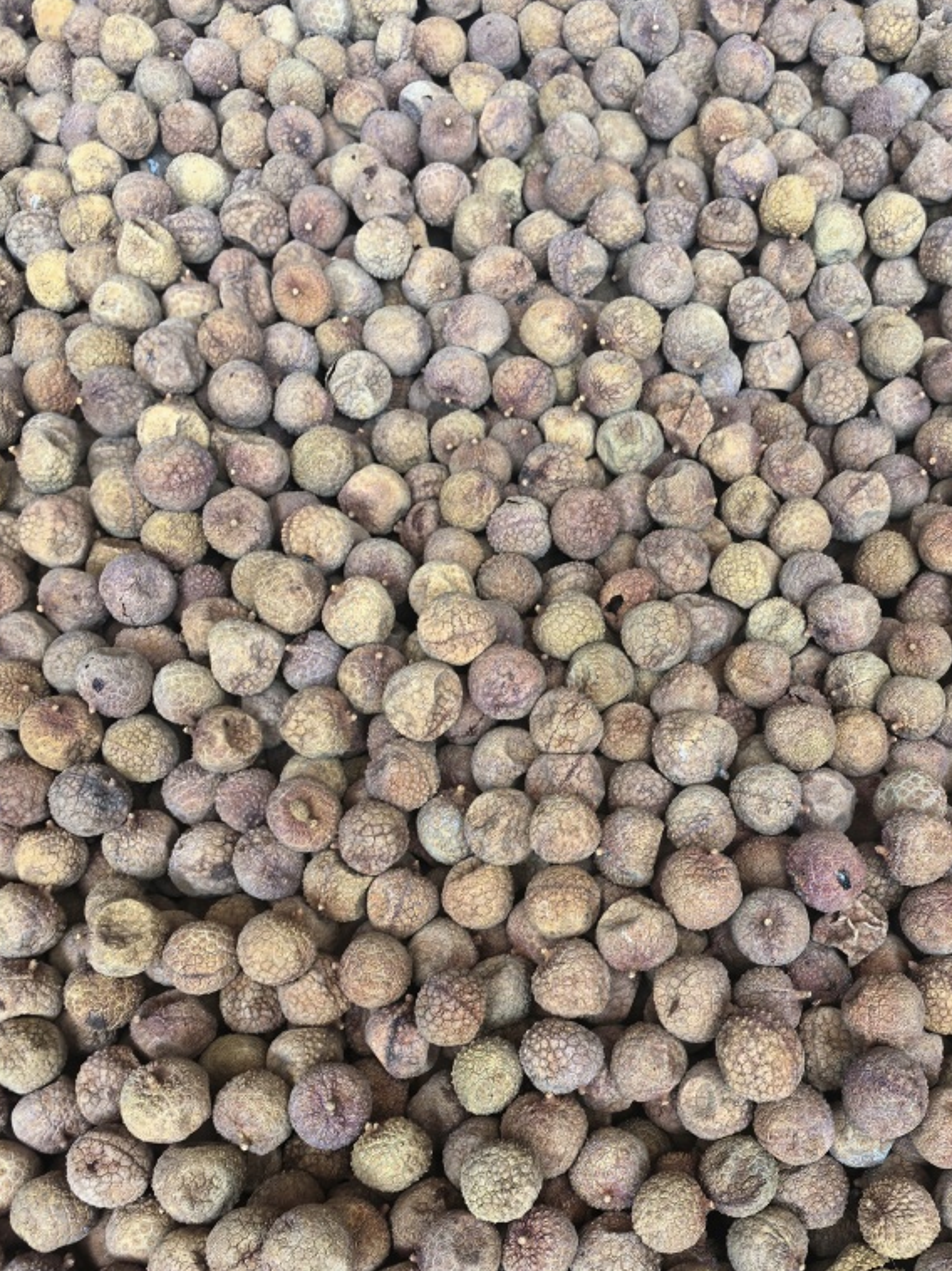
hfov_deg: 37.2
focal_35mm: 38
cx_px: 652
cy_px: 772
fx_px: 1394
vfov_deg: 48.6
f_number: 2
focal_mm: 5.75
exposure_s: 1/100
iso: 200
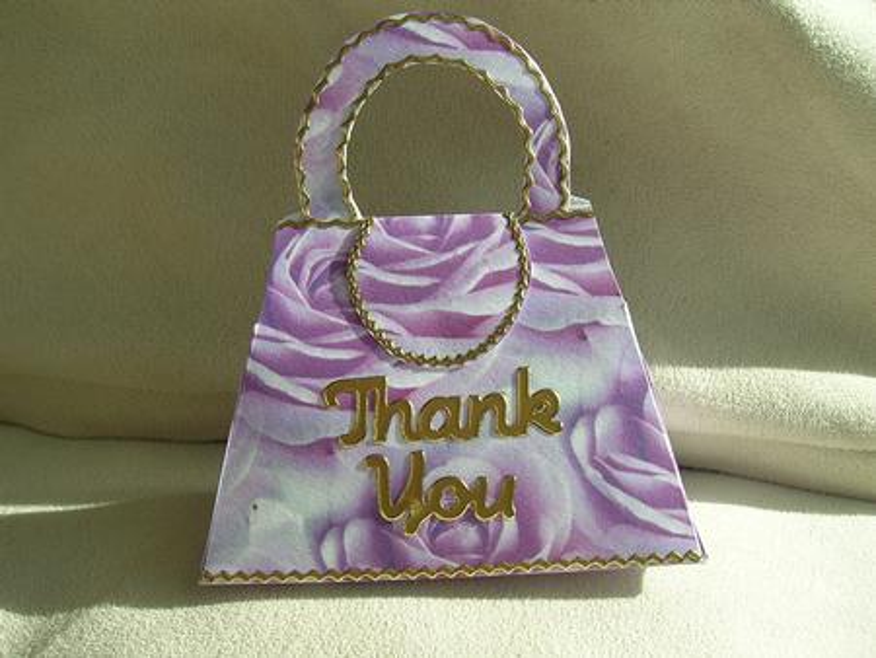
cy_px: 329
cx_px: 438
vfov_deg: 40.7
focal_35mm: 35
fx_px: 886
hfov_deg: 52.6
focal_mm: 5.4
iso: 50
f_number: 4.8
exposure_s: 1/233
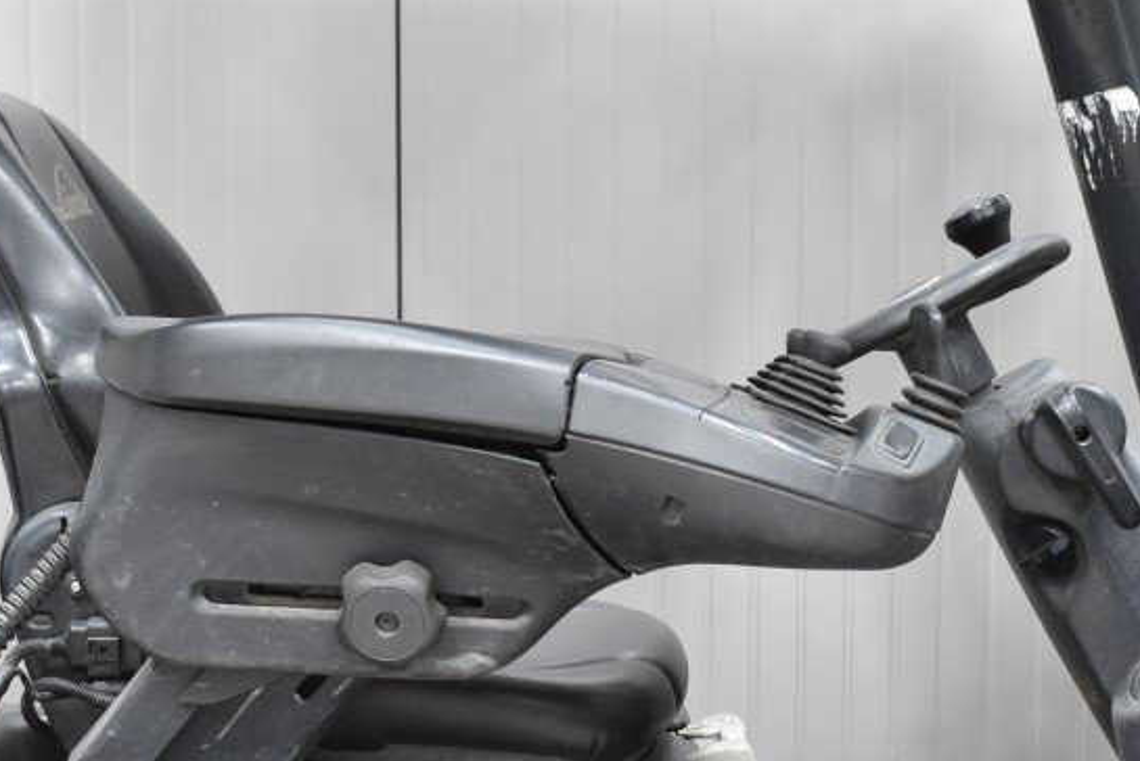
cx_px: 657
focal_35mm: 99
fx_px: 3137
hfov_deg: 20.6
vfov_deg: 13.7
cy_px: 644
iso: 1250
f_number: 5
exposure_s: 1/13
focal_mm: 30
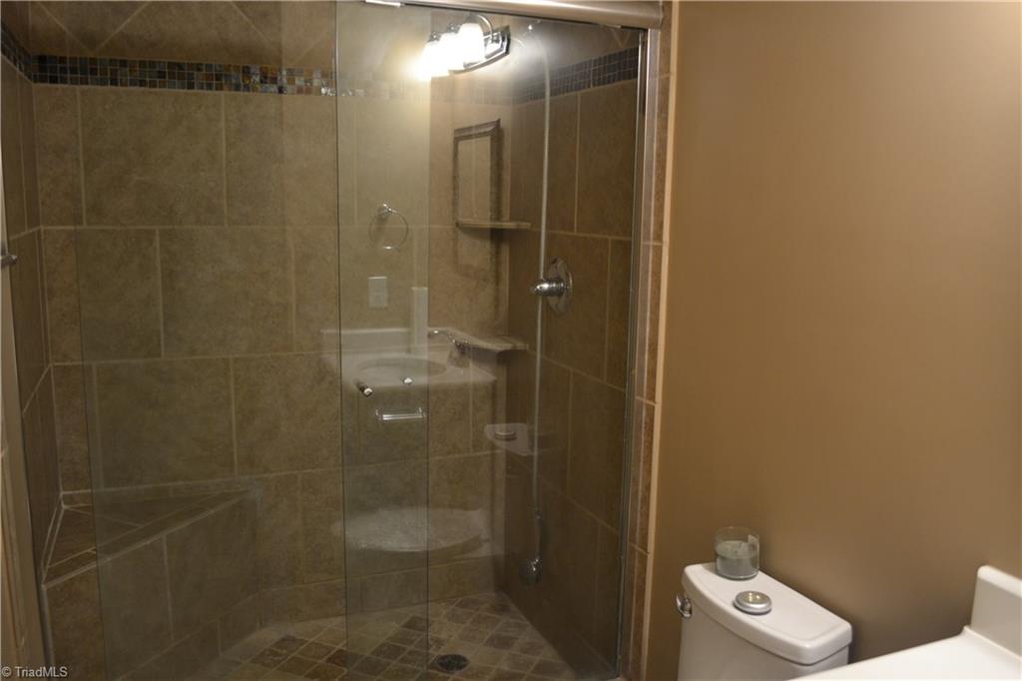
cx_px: 511
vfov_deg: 43.6
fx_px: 851
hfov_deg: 61.9
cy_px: 340
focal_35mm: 30
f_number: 3.8
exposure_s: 1/15
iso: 560
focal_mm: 20
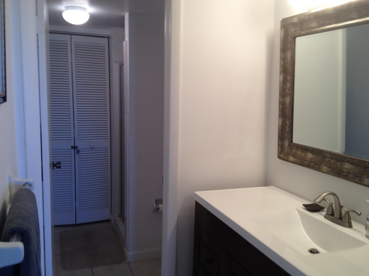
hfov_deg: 52.6
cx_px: 184
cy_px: 138
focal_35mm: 35
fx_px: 373
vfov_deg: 40.7
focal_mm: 4.28
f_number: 2.4
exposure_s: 1/40
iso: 80
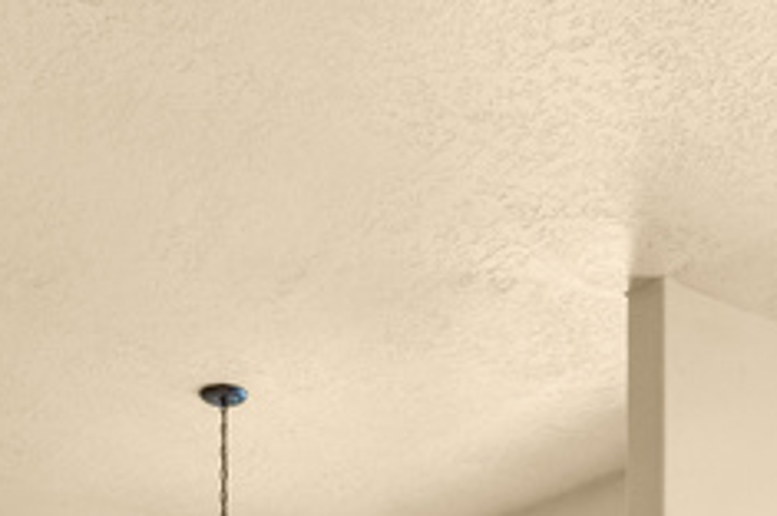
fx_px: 1315
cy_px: 931
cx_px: 377
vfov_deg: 17.8
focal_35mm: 61
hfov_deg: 32.9
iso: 500
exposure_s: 1/15
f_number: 7.1
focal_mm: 14
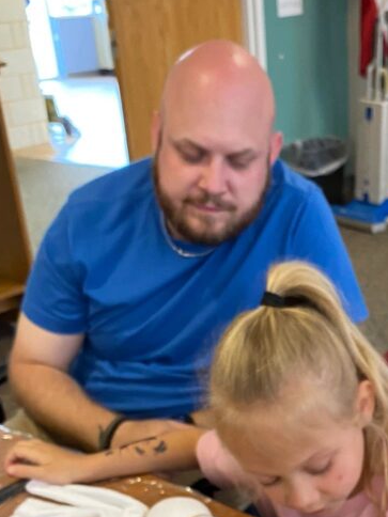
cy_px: 475
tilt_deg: -36.0
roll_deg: +1.5
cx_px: 283
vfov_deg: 33.0
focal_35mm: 55
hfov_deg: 26.3
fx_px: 822
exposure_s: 1/60
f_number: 1.8
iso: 250
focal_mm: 4.25
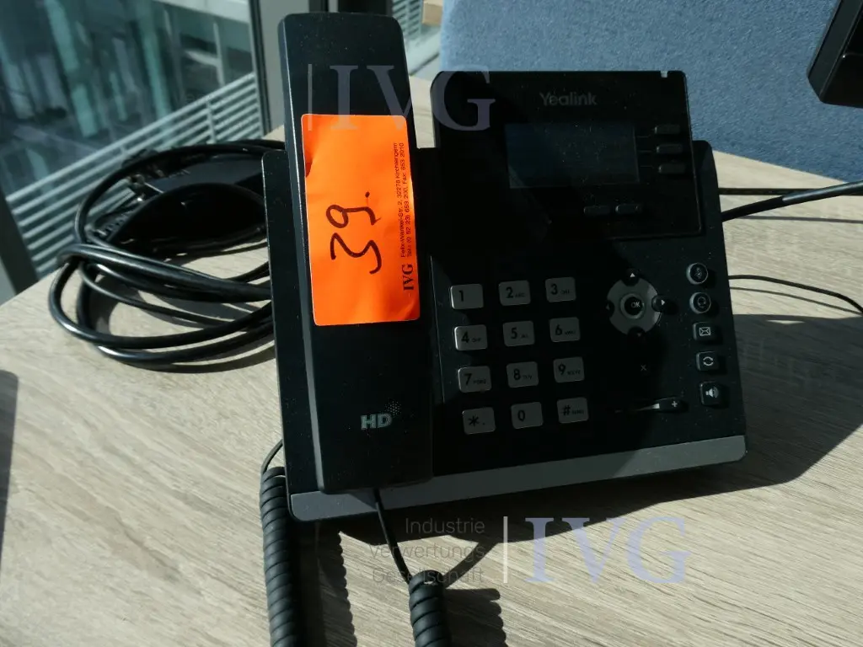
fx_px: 648
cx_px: 432
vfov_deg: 53.1
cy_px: 324
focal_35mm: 26
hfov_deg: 67.3
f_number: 3.4
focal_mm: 4.7
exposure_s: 1/640
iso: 80
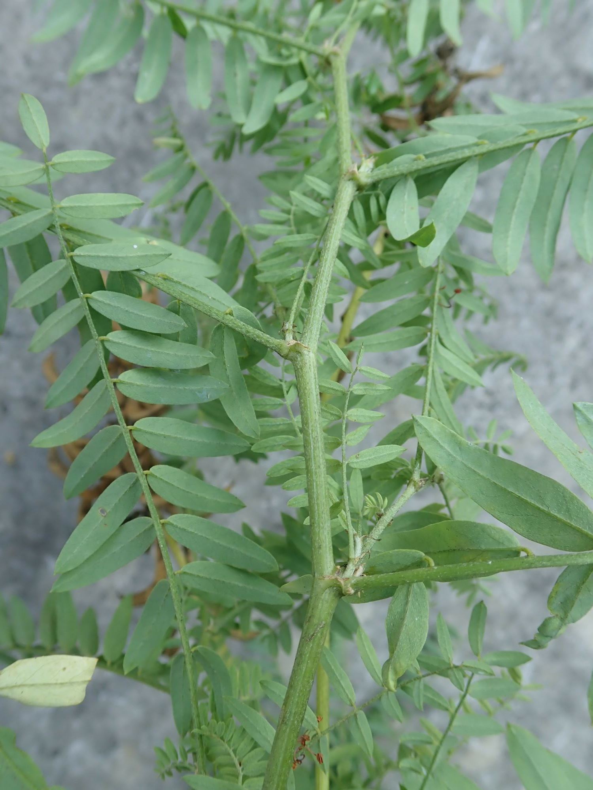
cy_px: 395
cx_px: 296
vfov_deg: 60.0
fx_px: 685
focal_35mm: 30
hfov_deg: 46.8
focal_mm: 5.5
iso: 100
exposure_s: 1/160
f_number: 3.2
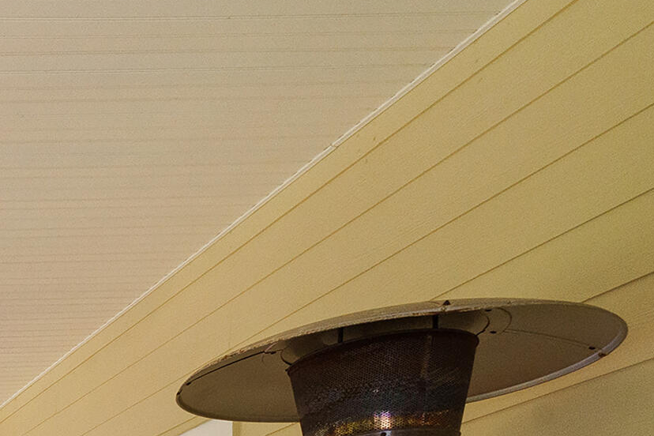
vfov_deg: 18.6
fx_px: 1054
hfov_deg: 24.6
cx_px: -382
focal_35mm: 58
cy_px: 765
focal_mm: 16
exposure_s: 1/400
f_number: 9
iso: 2500
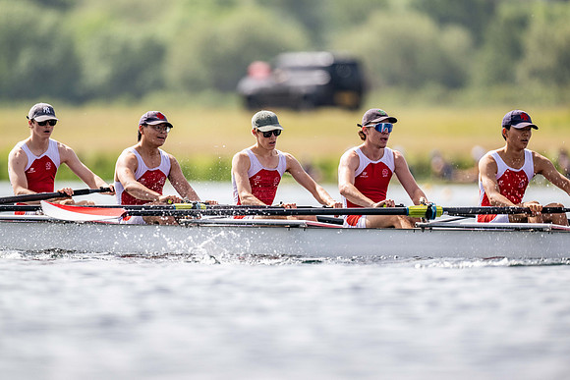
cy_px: 190
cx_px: 285
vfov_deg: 2.3
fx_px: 9502
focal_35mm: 600
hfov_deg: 3.4
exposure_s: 1/2500
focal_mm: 600
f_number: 4
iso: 180
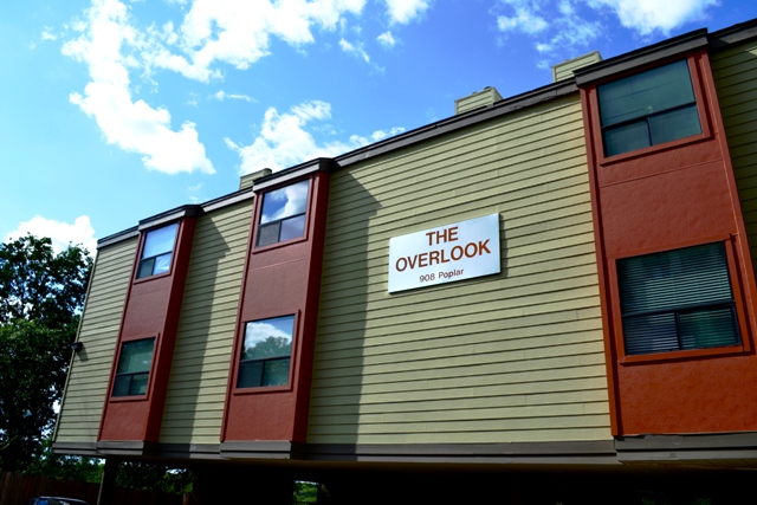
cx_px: 378
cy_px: 252
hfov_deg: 67.4
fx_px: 568
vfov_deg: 48.0
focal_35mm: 27
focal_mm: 18
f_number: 8
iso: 100
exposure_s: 1/250
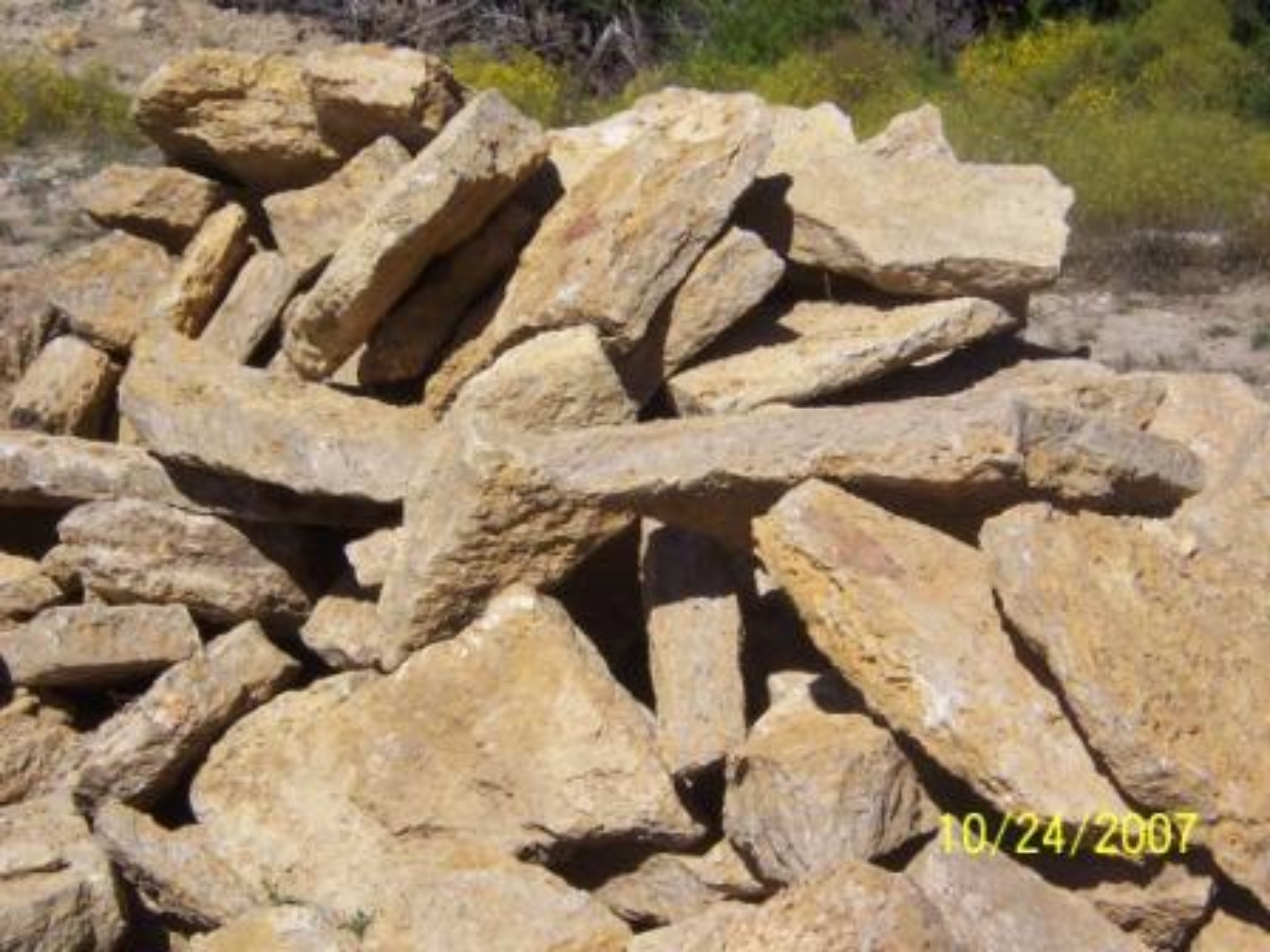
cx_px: 635
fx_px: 3669
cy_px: 476
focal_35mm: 100
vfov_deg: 14.8
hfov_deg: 19.6
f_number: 8
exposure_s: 1/350
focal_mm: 16.6
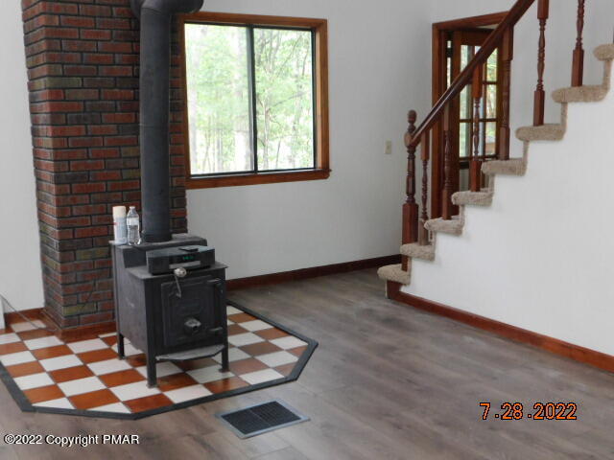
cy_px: 230
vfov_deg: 36.0
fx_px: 709
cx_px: 307
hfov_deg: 46.8
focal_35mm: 40
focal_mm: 7.1
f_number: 3.6
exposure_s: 1/20
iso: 400
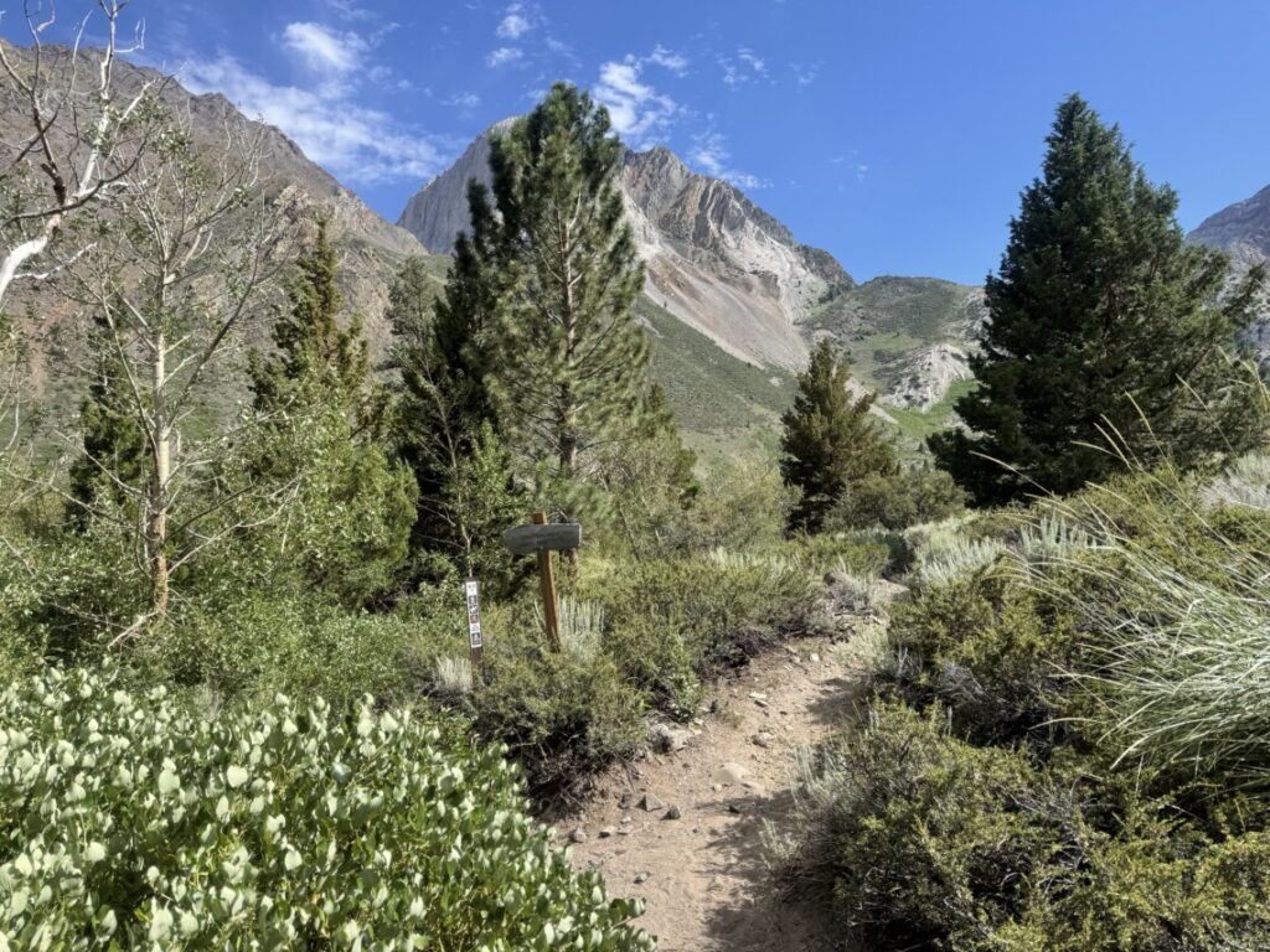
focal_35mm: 24
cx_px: 635
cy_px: 476
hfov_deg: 71.6
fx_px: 881
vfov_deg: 56.8
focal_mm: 6.76
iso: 80
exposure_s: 1/2703
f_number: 1.78
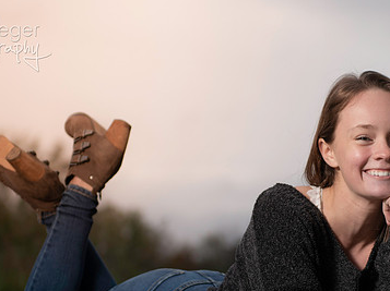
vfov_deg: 8.9
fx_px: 1880
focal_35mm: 167
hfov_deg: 11.8
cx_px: 270
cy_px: 175
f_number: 2.8
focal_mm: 70
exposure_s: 1/320
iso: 100
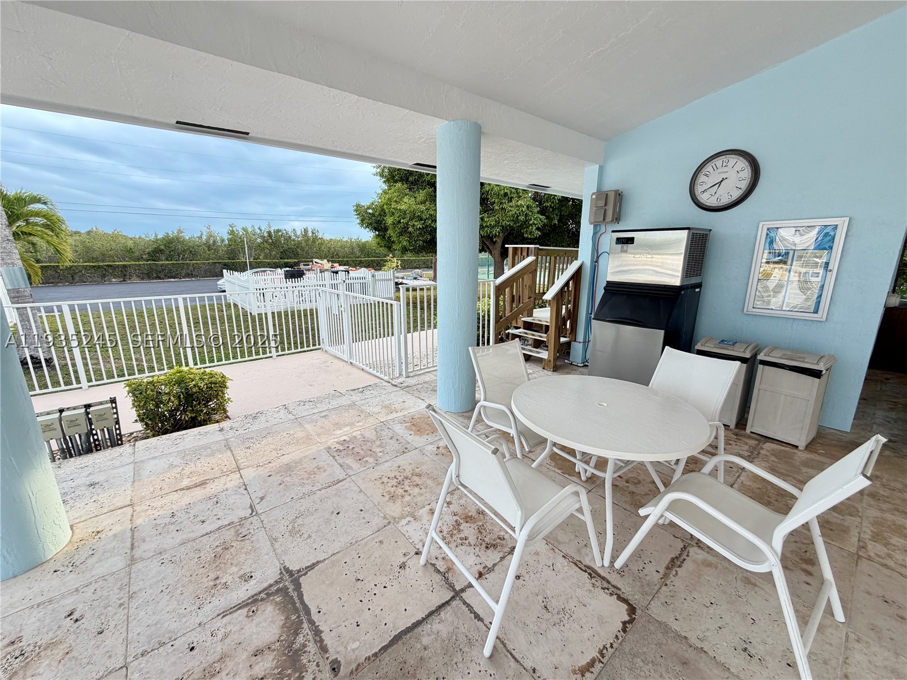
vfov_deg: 85.7
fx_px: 367
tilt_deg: -13.0
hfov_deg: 102.1
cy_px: 340
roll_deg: +0.4
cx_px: 454
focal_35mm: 14
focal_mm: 2.22
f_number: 2.2
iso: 100
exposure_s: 1/121
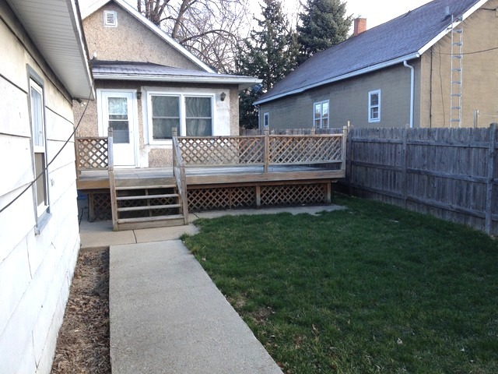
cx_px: 249
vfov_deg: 40.7
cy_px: 187
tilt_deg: -7.4
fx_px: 504
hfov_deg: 52.6
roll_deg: -0.4
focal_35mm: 35
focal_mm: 4.28
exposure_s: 1/169
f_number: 2.4
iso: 50
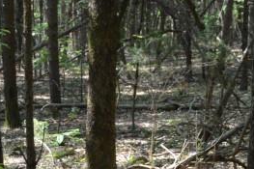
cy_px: 51
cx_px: 204
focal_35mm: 175
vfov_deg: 7.8
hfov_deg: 11.7
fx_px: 1234
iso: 400
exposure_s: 1/100
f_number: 4.8
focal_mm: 30
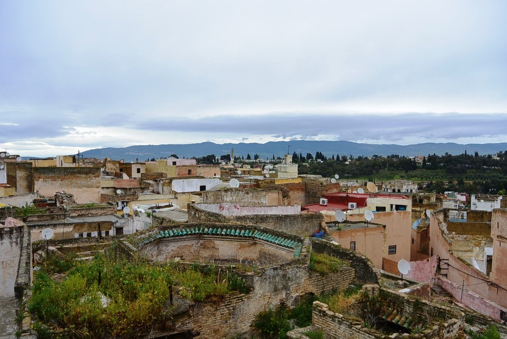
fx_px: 409
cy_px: 170
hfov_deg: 63.6
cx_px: 254
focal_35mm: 29
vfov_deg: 45.1
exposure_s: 1/250
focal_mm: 11
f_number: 4
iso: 125
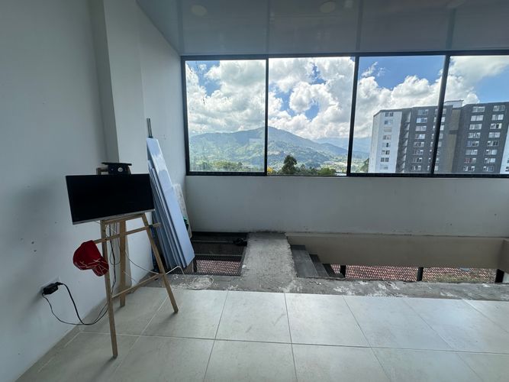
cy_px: 191
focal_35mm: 14
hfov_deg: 102.1
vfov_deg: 85.7
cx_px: 254
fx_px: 206
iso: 40
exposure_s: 1/703
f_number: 2.2
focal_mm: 2.22
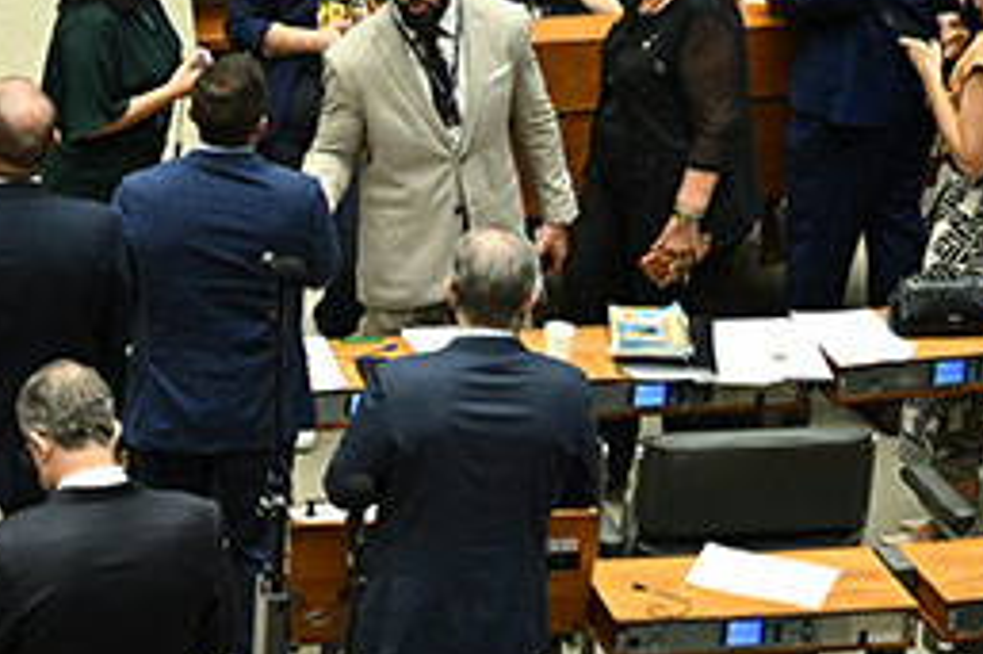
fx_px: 6385
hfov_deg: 8.6
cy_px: 50
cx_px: -558
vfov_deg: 5.9
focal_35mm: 234
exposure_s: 1/125
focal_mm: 70
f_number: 3.5
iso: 1600
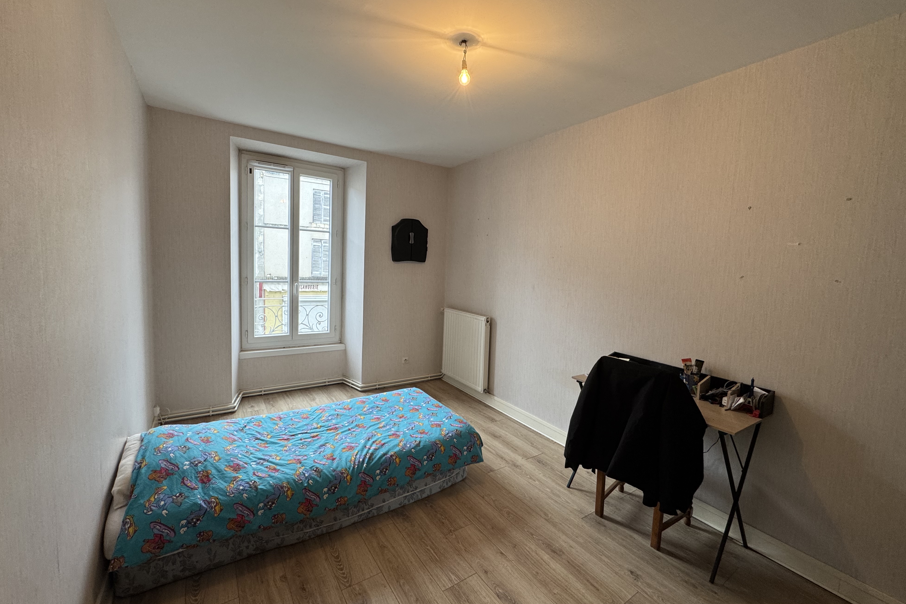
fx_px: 377
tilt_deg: -4.6
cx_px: 448
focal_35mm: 15
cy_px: 294
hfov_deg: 100.4
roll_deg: -2.0
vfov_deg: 77.3
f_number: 2.2
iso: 160
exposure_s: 1/100
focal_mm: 2.22
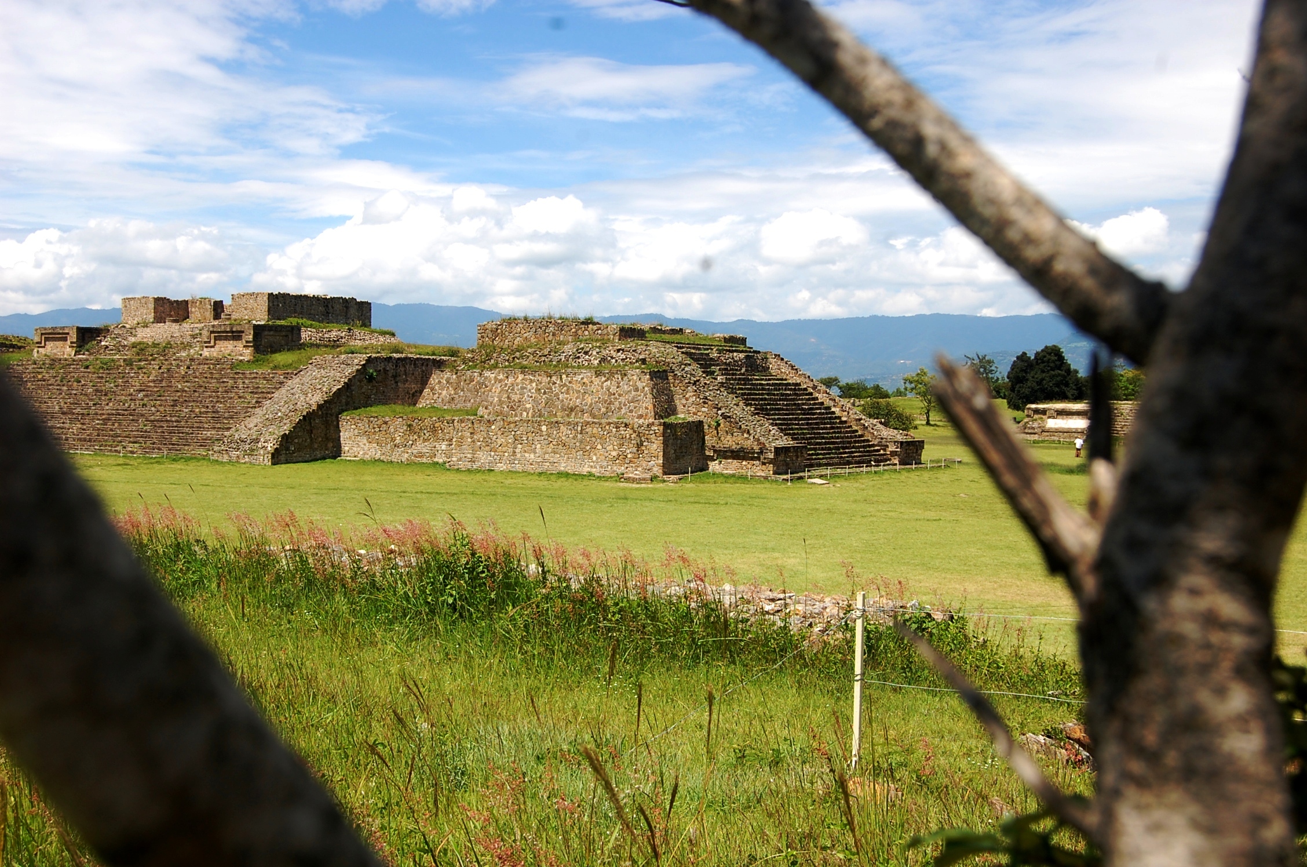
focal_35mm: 42
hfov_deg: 46.5
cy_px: 434
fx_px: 1522
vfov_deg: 31.8
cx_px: 654
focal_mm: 28
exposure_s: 1/250
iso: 200
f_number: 9
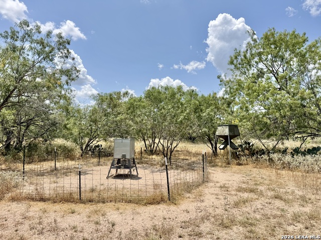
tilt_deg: +3.9
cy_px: 120
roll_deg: -0.8
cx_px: 160
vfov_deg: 56.8
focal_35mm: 24
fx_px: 223
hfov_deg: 71.6
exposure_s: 1/6711
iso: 80
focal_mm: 6.76
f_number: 1.78
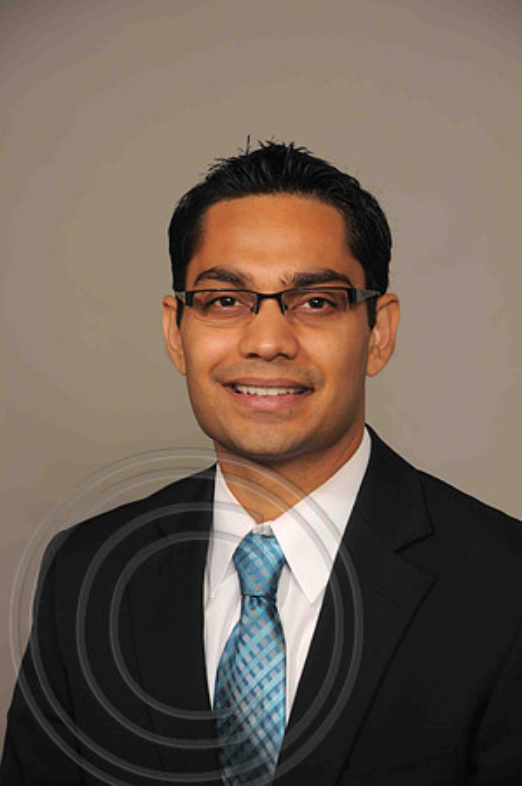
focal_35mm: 135
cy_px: 393
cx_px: 261
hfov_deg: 10.1
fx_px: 2943
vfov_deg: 15.2
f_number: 6.3
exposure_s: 1/60
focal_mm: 90
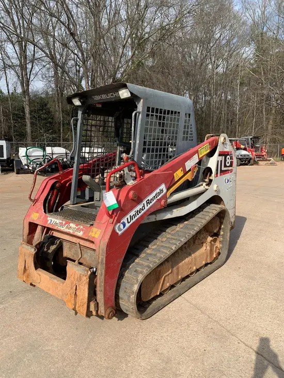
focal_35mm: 26
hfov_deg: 53.1
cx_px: 142
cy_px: 189
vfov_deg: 67.3
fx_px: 284
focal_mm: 4.25
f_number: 1.8
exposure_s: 1/1812
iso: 25
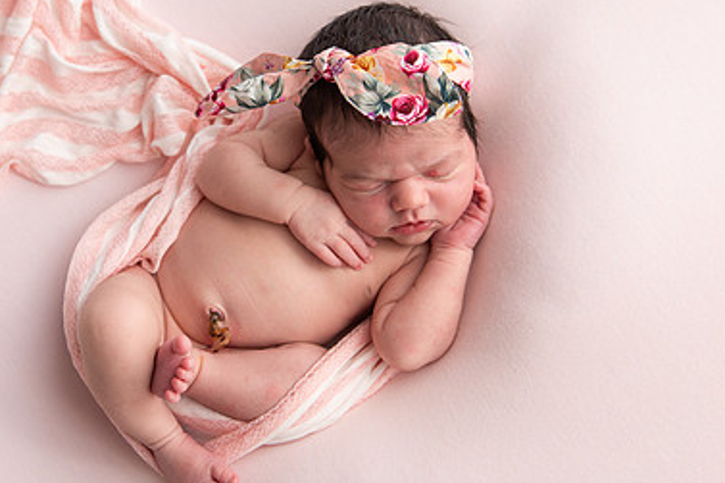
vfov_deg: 24.1
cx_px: 227
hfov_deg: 35.2
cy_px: 189
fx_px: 1127
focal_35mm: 56
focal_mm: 34
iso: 250
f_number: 4
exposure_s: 1/200
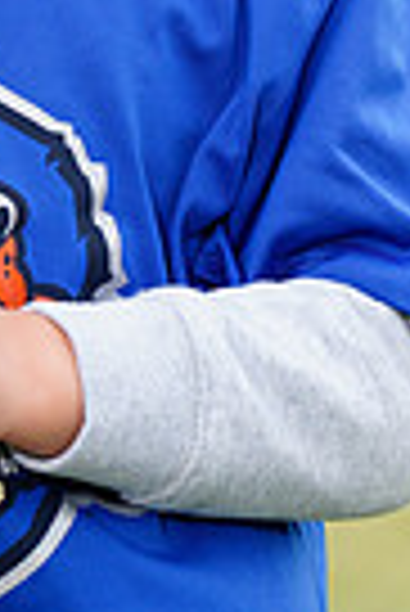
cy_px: -356
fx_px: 12728
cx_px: -101
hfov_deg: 1.8
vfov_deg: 2.8
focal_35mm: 747
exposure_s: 1/250
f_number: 4.5
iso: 100
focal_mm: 175
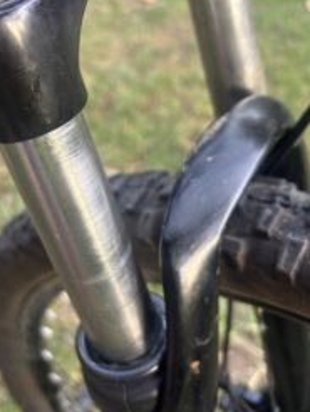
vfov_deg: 47.8
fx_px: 453
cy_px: 126
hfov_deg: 37.4
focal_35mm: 38
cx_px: 107
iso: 125
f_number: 1.6
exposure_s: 1/112
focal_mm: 5.96
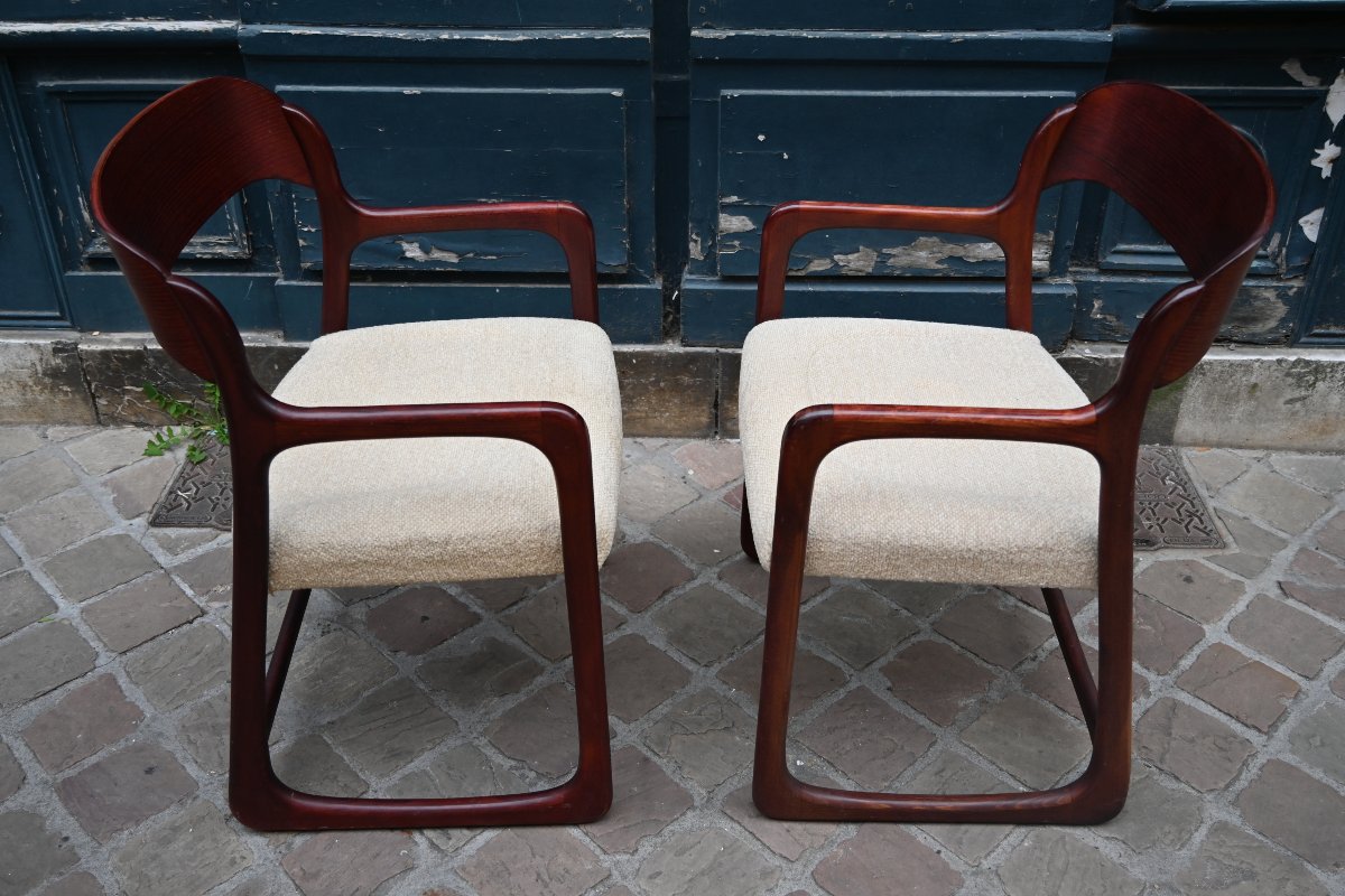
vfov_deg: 39.1
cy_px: 448
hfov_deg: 56.1
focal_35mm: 34
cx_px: 672
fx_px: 1261
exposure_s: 1/200
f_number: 3.8
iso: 400
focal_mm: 22.5
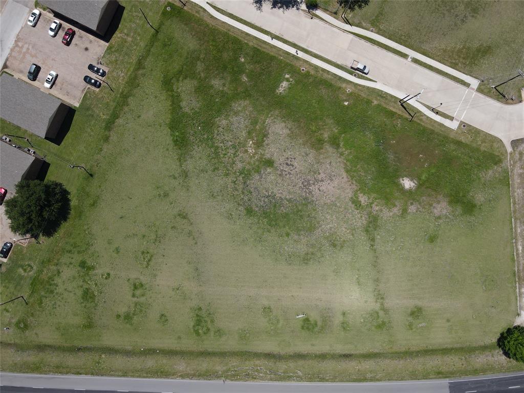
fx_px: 363
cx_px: 262
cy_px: 196
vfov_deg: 56.8
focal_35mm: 24
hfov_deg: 71.6
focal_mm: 4.5
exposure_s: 1/800
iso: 100
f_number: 2.8
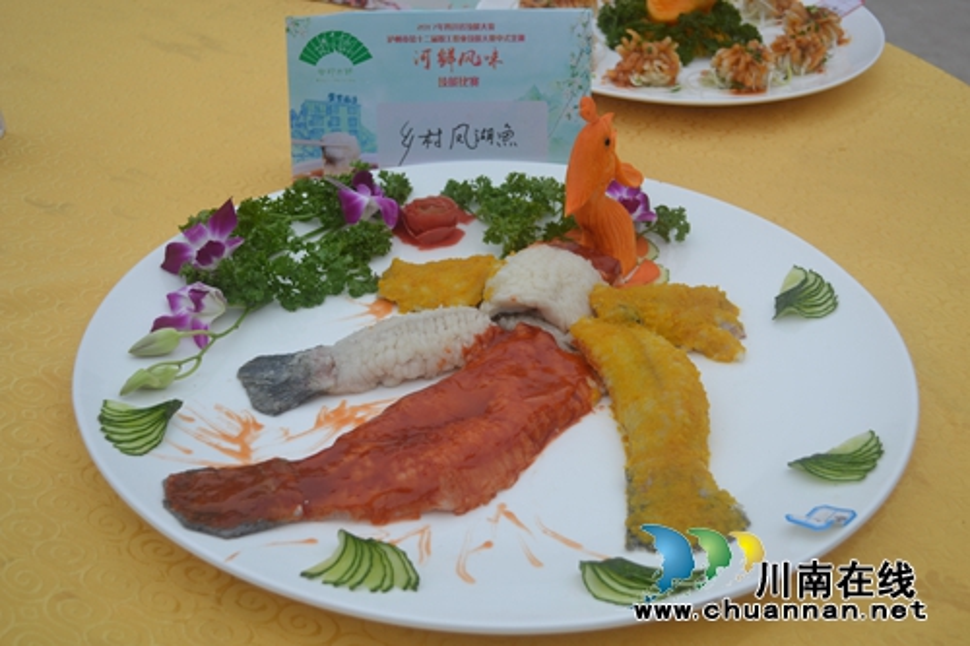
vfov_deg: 29.8
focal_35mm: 45
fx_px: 1212
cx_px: 485
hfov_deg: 43.6
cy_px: 323
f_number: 6.3
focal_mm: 30
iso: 100
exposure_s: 1/160
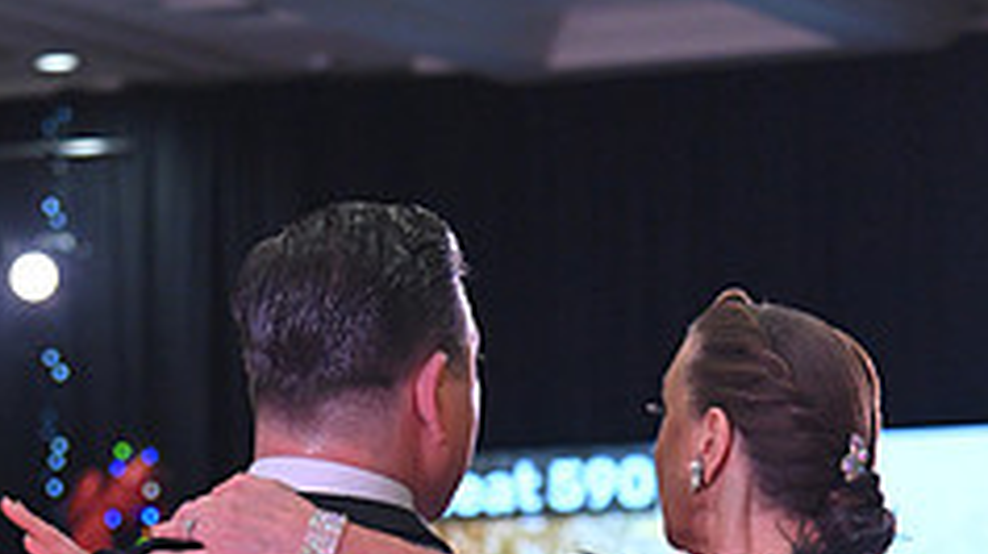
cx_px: 465
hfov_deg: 8.8
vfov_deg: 4.9
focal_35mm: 244
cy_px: 1129
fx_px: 6389
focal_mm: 95
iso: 2500
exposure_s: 1/400
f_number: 5
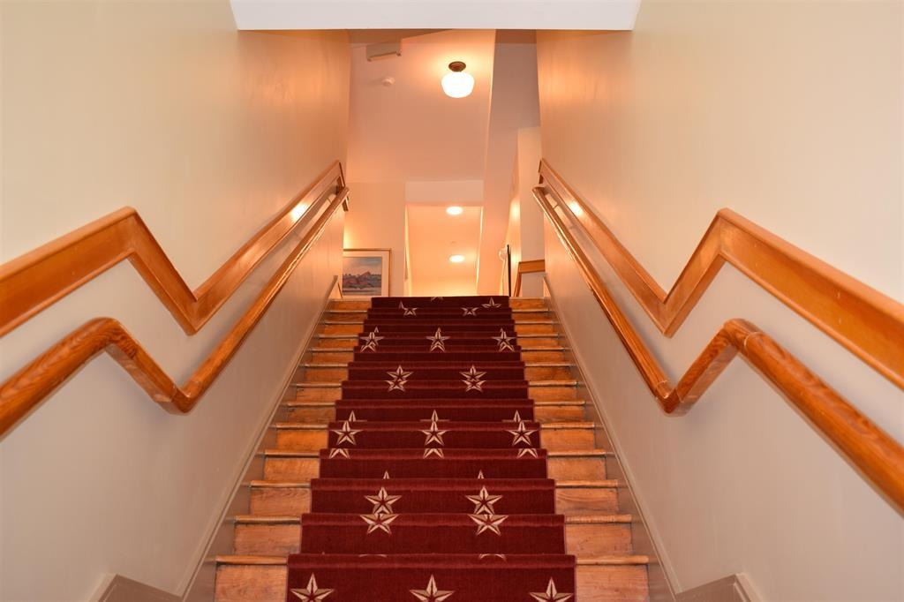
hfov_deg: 47.9
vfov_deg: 33.0
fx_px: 1017
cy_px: 301
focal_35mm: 40
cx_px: 452
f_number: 4.2
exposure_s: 1/80
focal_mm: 27
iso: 800
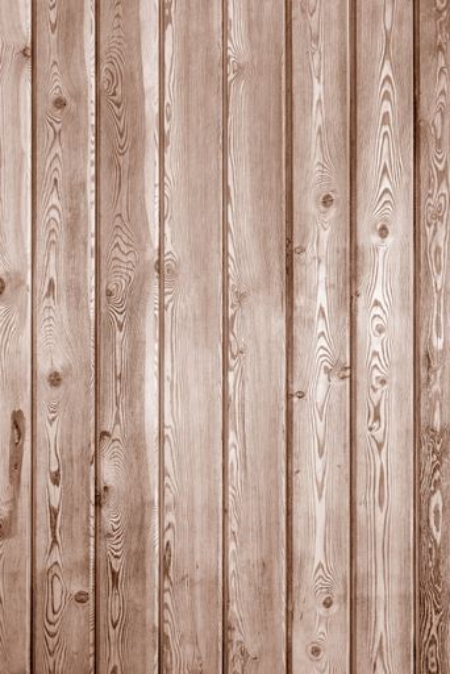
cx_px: 225
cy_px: 337
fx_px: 936
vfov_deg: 39.6
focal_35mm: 50
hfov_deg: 27.0
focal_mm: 50
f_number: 7.1
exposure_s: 1/125
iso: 160
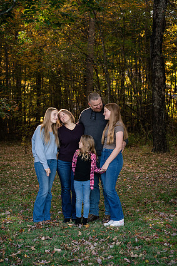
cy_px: 128
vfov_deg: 22.6
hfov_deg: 15.2
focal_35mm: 90
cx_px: 84
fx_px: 664
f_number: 4.5
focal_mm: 85
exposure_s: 1/200
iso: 320
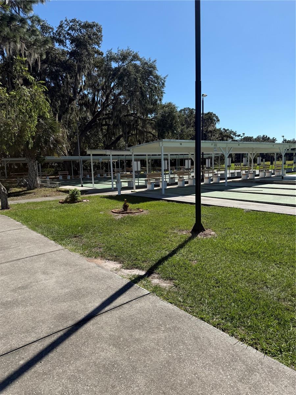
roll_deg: +1.7
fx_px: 274
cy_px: 198
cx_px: 148
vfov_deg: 71.6
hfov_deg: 56.8
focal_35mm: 24
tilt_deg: -7.1
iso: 80
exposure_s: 1/5319
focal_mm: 6.76
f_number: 1.78
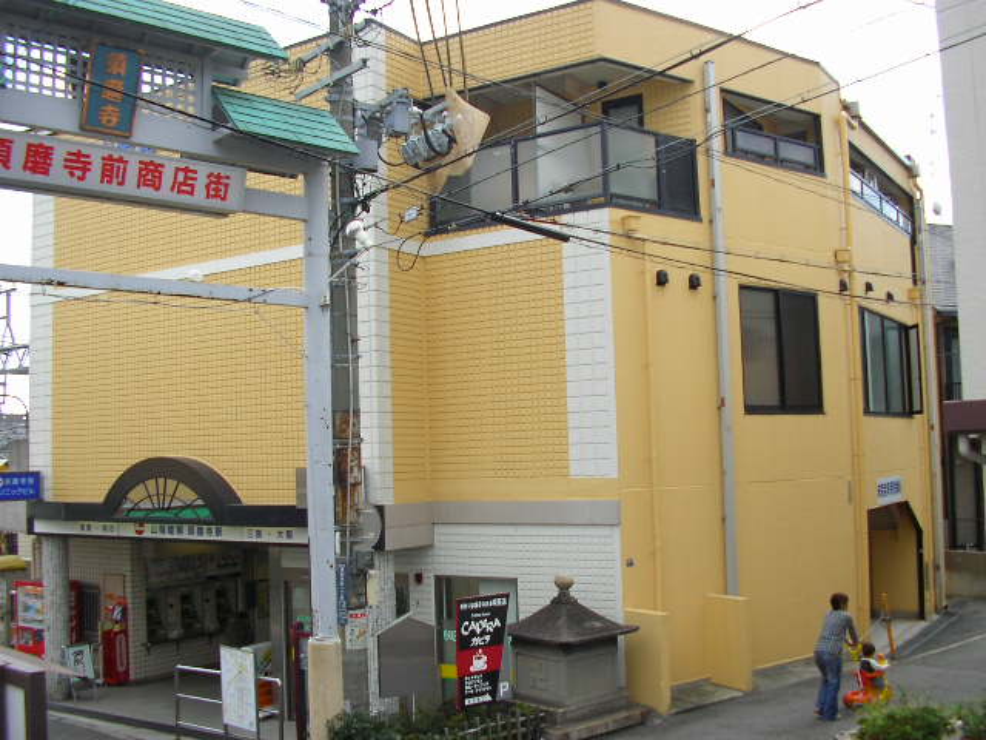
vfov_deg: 37.7
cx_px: 493
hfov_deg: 49.0
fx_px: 1082
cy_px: 370
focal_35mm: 38
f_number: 4.1
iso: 71
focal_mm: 5.8
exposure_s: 1/295
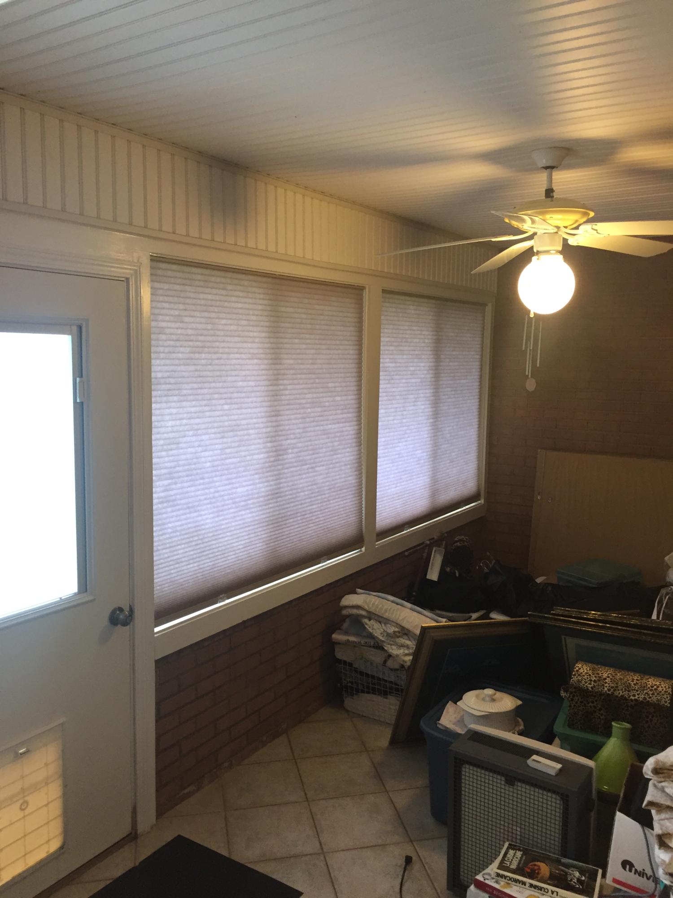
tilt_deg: -5.4
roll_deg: -0.2
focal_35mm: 29
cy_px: 449
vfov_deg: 61.7
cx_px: 336
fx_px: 752
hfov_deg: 48.2
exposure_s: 1/30
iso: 100
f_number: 2.2
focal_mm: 4.15
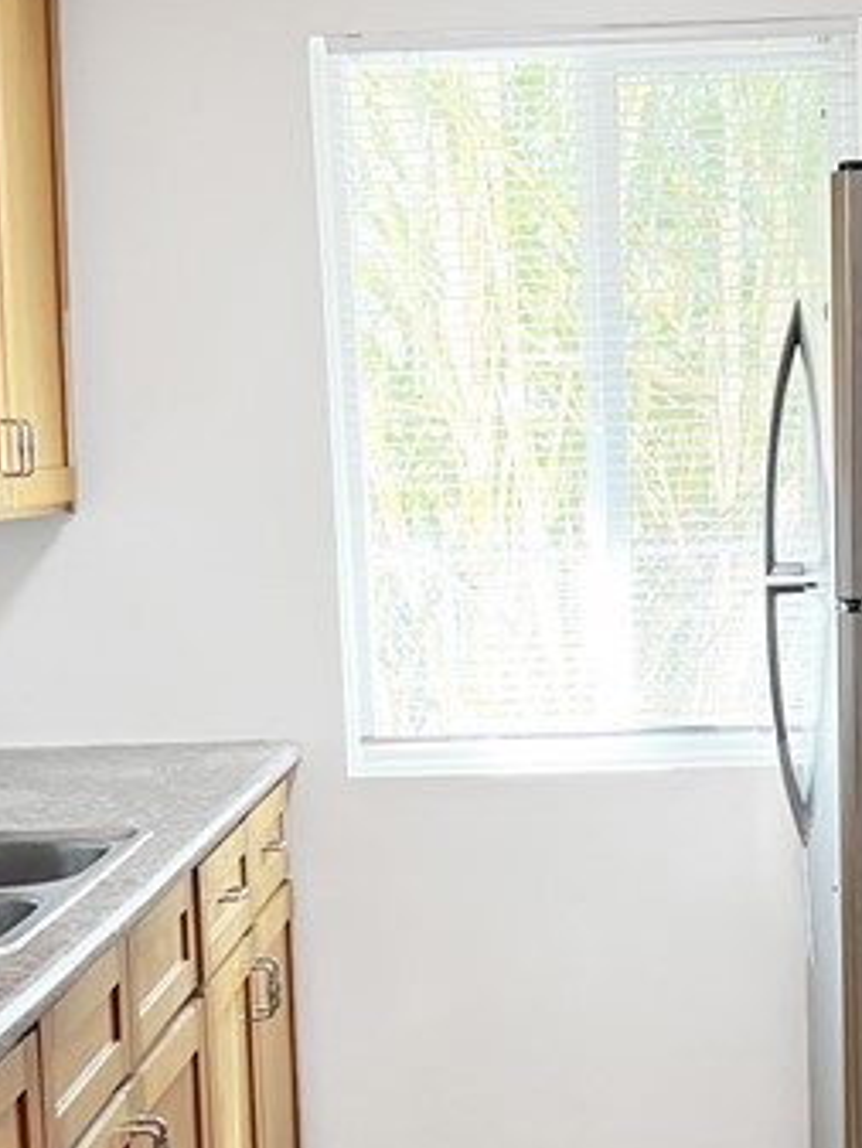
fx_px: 2621
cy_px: 794
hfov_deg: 18.6
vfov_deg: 24.5
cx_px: 613
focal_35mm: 79
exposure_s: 1/120
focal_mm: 5.7
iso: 100
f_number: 1.5
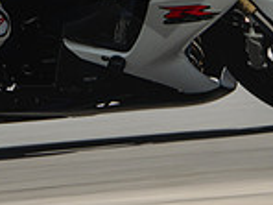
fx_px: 17800
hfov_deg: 0.9
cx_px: 26
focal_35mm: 2257
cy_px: -139
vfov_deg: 0.7
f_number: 10
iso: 160
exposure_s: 1/160
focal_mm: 400
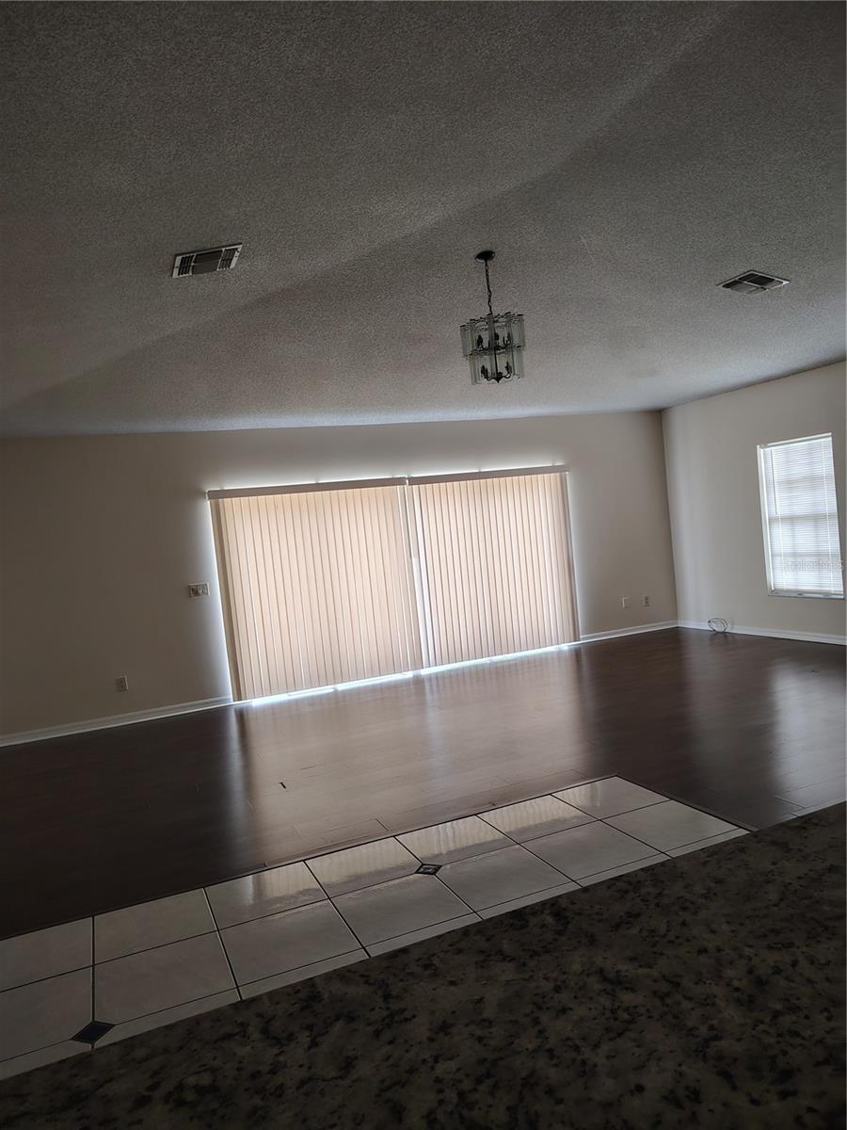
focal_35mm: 24
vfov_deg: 71.6
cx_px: 424
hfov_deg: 56.8
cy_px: 565
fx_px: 783
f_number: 1.8
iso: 242
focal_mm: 5.56
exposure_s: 1/120
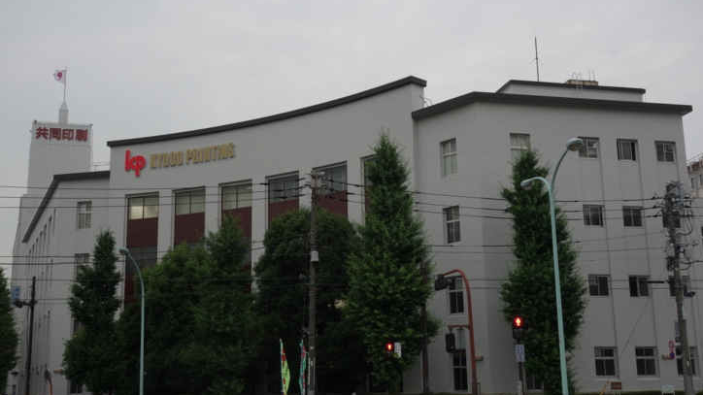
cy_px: 200
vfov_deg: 27.1
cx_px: 334
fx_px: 820
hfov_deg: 46.4
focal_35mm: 44
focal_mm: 14.23
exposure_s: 1/250
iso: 320
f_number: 5.6
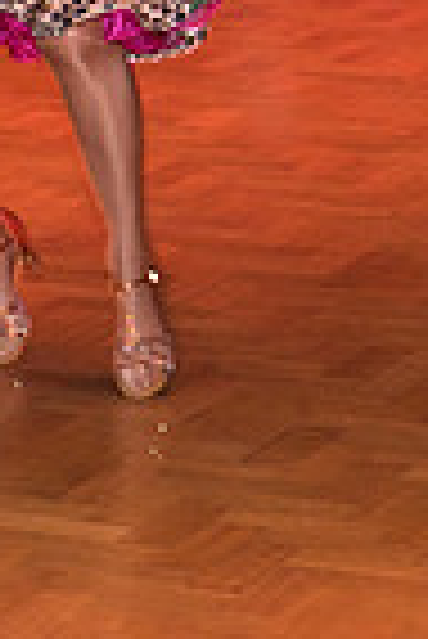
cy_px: -364
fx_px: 4572
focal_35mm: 257
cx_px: -285
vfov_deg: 7.8
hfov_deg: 5.3
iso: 200
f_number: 6.3
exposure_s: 1/60
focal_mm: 54
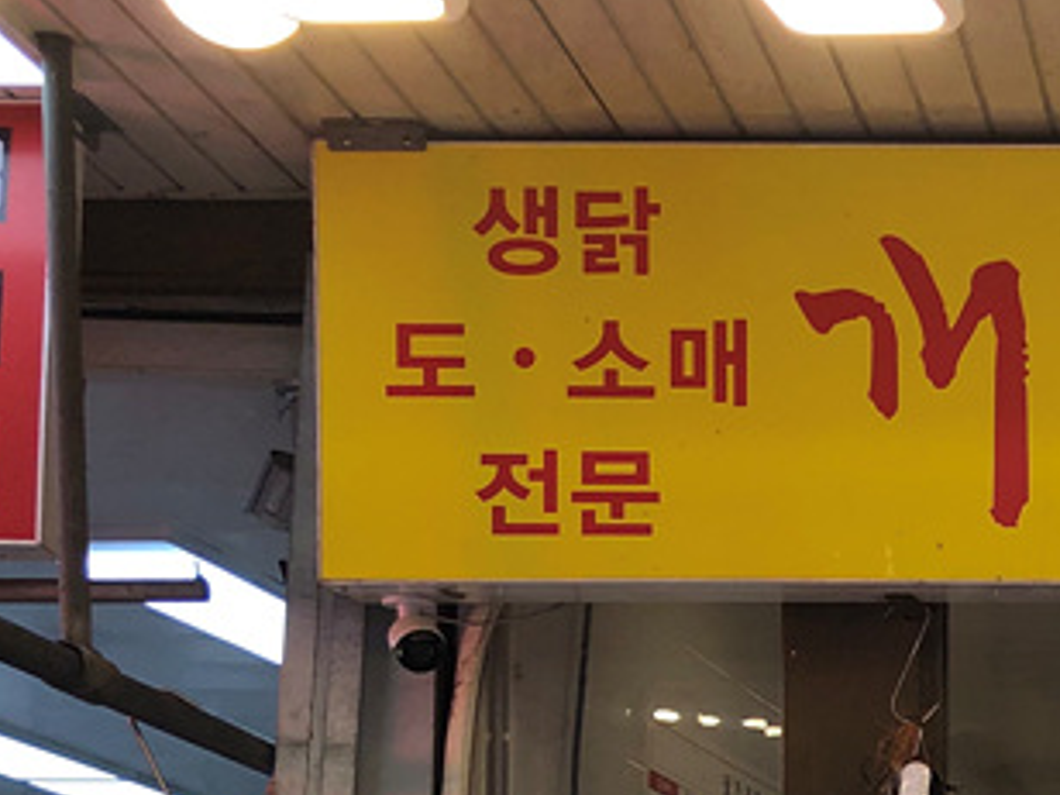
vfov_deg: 15.2
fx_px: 2787
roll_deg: -0.3
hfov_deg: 19.3
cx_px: 1514
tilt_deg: +3.0
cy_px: 1146
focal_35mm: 91
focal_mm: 3.99
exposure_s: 1/120
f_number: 1.8
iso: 32
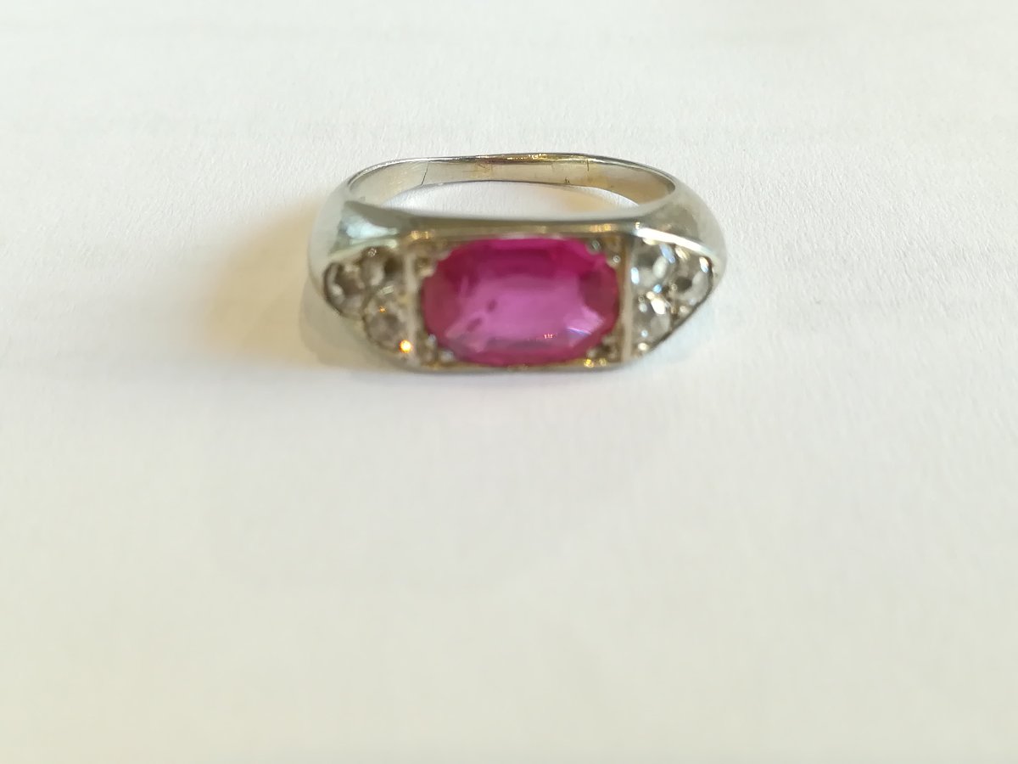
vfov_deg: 32.9
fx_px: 1294
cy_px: 382
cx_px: 509
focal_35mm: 44
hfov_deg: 42.9
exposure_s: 1/30
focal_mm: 3.83
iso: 100
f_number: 2.2
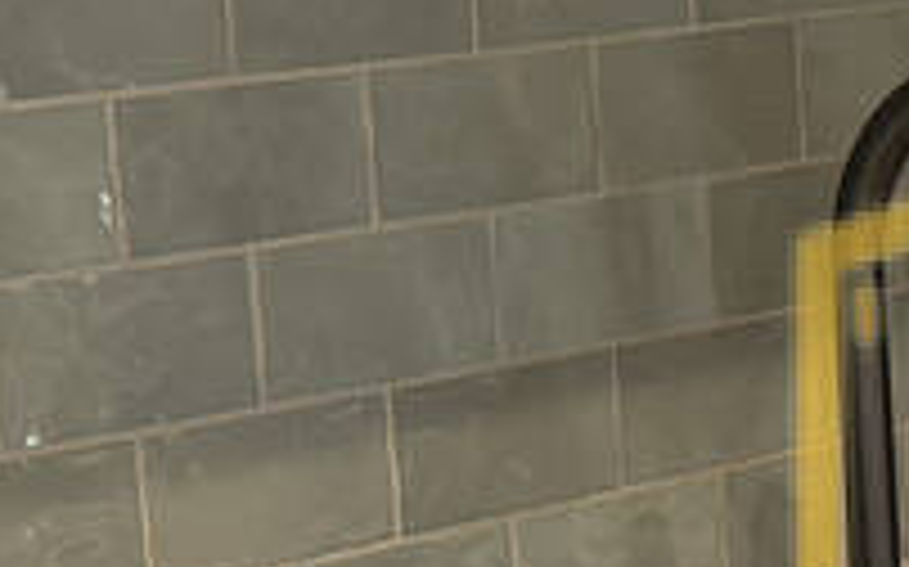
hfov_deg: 11.2
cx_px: 1287
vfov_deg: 7.1
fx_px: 4481
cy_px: 792
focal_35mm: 181
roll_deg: +1.8
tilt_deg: -13.9
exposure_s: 1/120
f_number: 1.78
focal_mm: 6.76
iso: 125
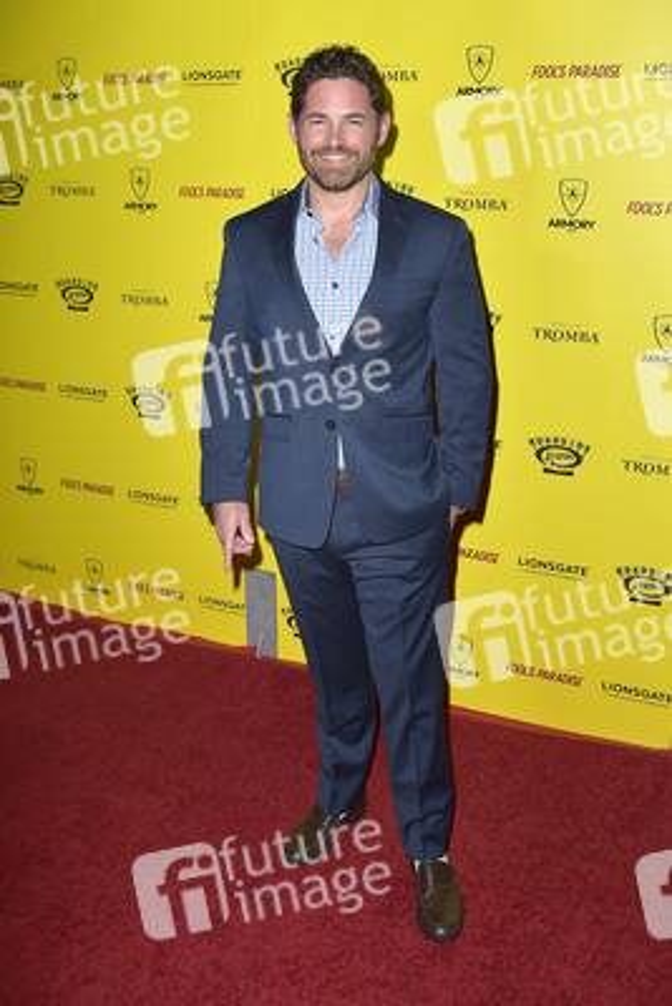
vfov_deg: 58.7
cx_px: 336
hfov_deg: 41.1
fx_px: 895
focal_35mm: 32
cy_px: 503
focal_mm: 32
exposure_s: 1/250
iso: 250
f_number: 6.3
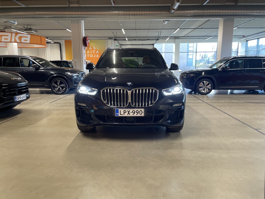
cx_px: 132
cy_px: 100
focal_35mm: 26
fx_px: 199
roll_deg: +0.6
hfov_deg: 67.3
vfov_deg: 53.1
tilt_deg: -8.0
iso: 125
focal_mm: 4.2
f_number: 1.6
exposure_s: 1/98
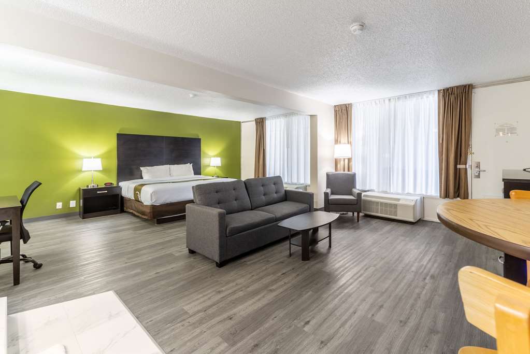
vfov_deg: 81.3
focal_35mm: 14
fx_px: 206
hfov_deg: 104.2
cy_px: 177
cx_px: 265
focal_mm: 14
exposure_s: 1/8
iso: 400
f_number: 8
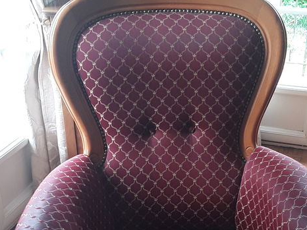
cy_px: 193
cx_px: 179
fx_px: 514
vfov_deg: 24.7
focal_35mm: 58
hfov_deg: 33.2
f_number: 1.9
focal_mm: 2.91
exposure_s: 1/33
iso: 50
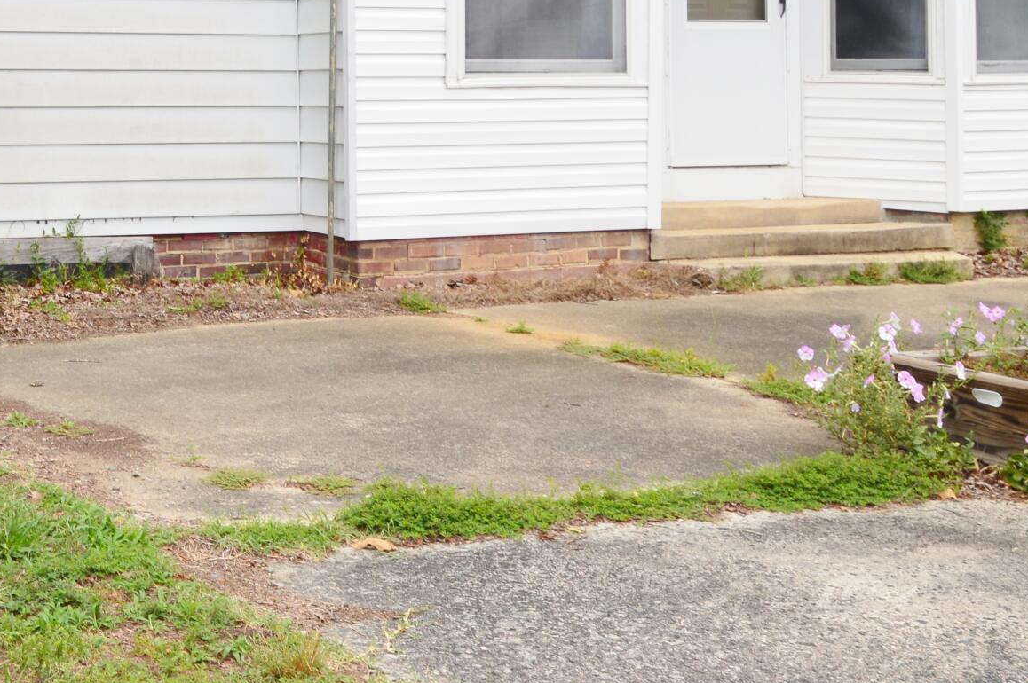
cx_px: 84
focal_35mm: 58
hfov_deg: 32.5
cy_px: 37
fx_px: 1663
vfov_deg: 22.5
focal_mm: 15
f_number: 8
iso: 100
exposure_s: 1/125
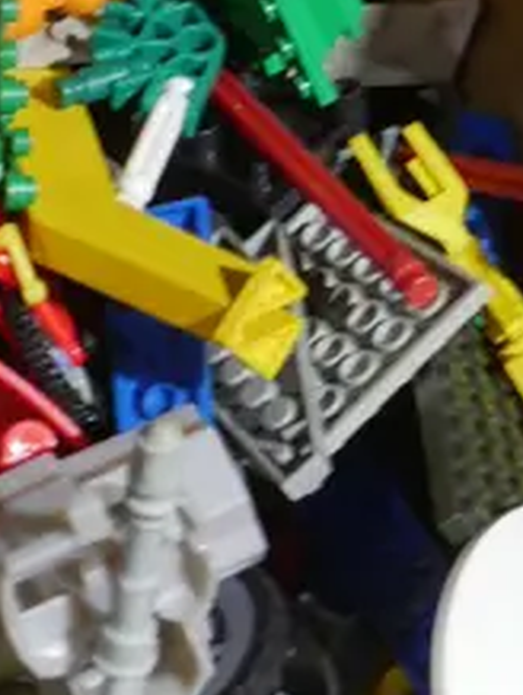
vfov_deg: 10.0
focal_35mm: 197
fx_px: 3961
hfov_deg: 7.3
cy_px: 647
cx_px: -533
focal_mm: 21
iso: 640
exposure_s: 1/60
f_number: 4.6
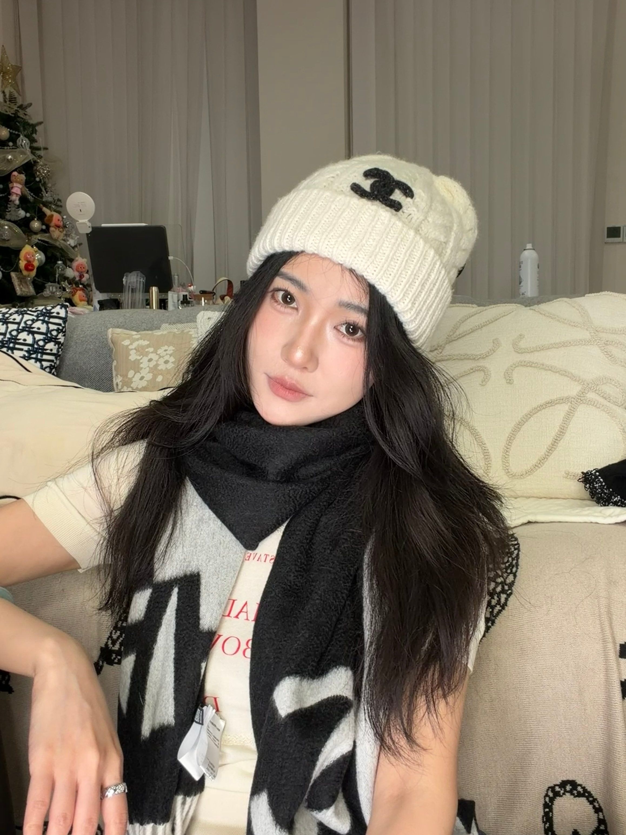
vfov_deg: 60.0
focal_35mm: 30
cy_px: 418
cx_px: 313
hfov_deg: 46.8
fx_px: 723
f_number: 1.9
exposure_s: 1/64
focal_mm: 2.71
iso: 80
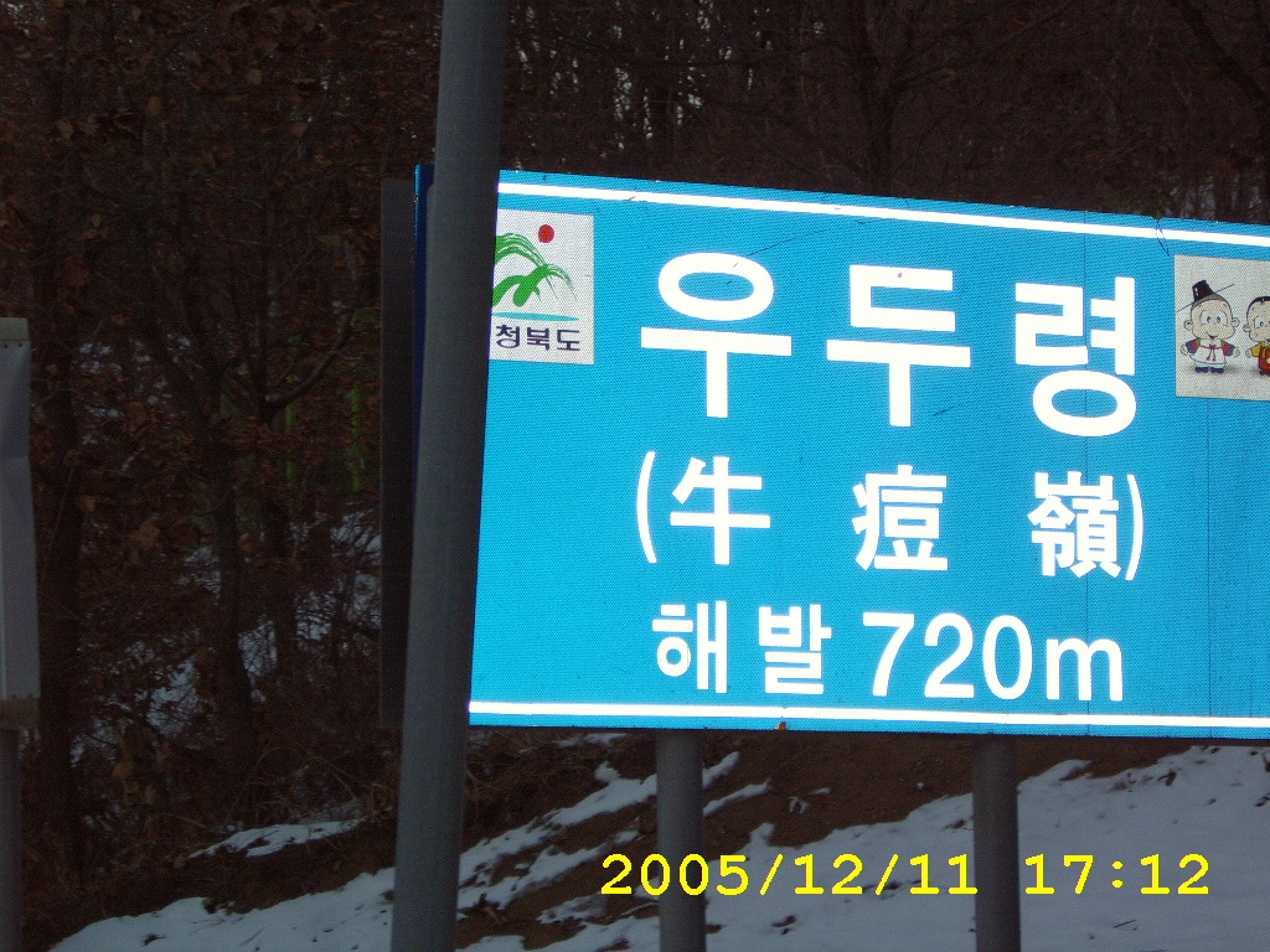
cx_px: 635
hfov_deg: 22.5
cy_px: 476
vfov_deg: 17.0
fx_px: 3192
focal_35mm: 87
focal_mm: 22.74
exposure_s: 1/60
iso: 141
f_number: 4.9
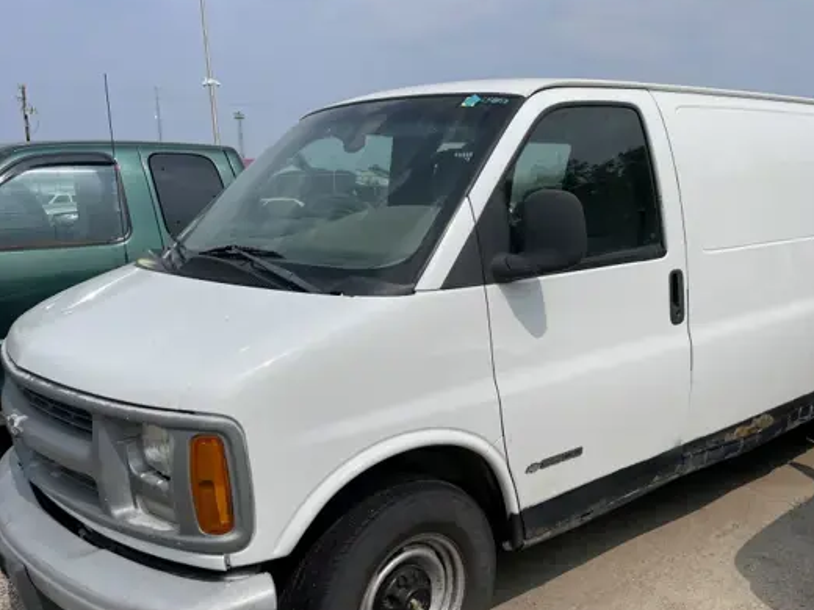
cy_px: 358
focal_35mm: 32
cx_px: 499
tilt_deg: -8.8
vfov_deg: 44.0
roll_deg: -1.2
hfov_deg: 56.3
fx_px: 752
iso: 32
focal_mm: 5.1
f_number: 1.6
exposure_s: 1/8547
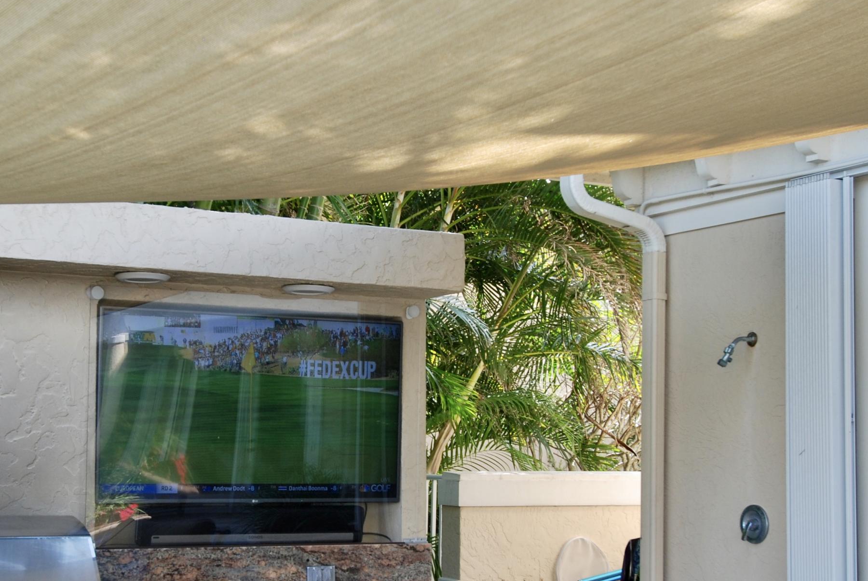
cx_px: 314
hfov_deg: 33.2
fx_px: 1448
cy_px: 410
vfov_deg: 22.5
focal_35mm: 60
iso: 200
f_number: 5.6
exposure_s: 1/125
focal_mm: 24
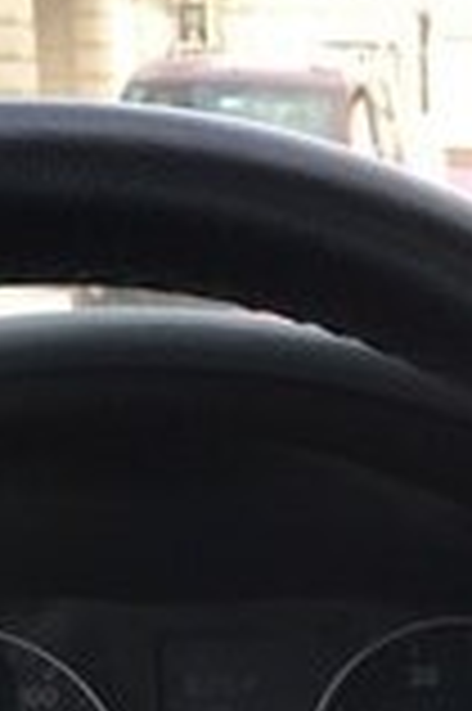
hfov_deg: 10.4
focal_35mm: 126
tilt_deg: -18.5
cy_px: 1078
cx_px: 751
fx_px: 2483
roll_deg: -0.9
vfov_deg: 15.0
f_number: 2.2
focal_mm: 4.15
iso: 25
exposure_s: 1/196
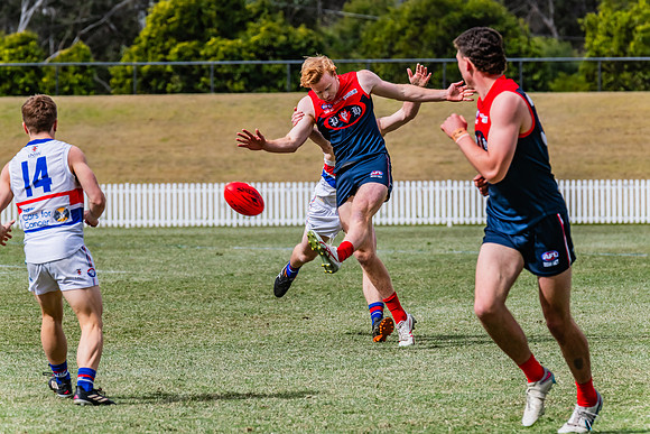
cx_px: 325
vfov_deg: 3.8
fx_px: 6509
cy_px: 217
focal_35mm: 360
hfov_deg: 5.7
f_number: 11
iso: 800
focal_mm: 360
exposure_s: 1/1600
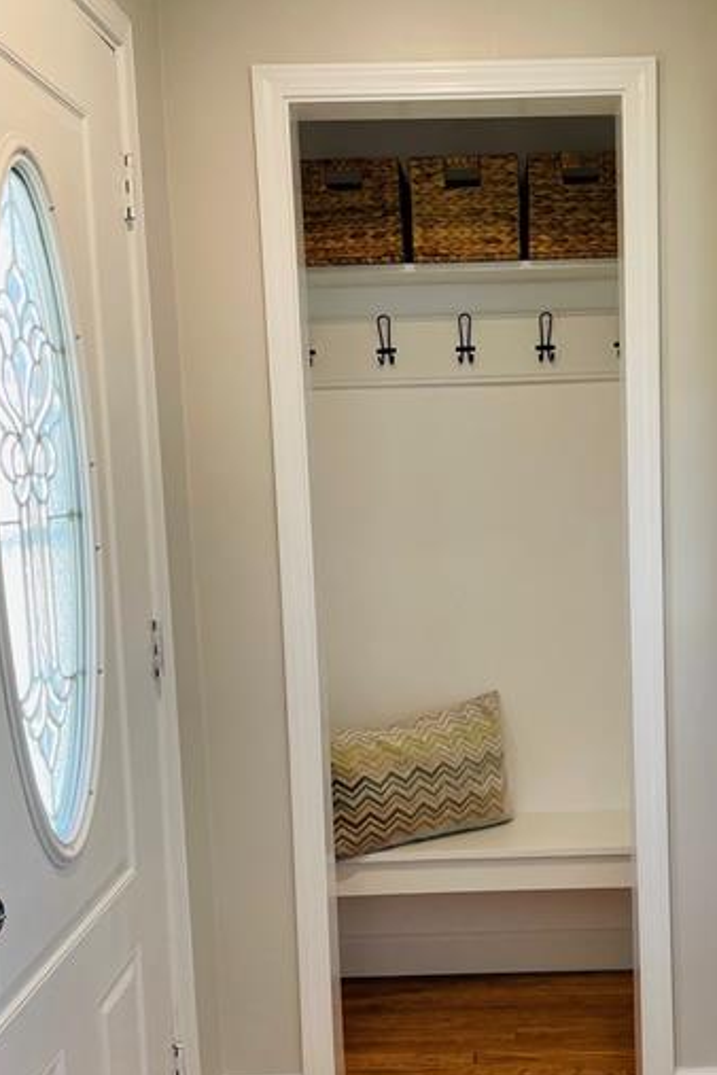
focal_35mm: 41
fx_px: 1225
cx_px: 484
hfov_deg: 32.3
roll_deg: +0.8
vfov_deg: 47.3
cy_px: 609
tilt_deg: -6.7
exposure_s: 1/120
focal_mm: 4.2
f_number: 1.6
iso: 125
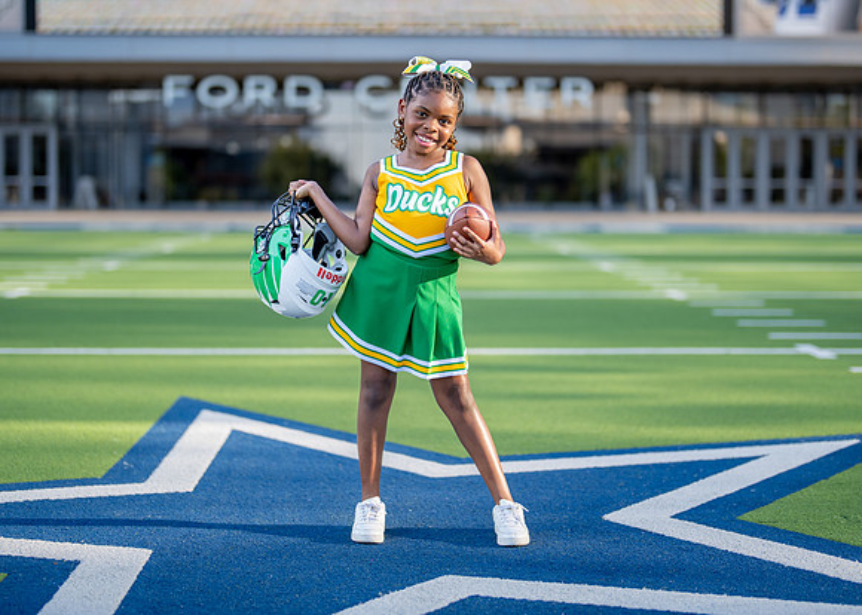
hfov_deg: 30.0
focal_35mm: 66
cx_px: 414
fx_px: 1609
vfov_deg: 21.6
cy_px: 271
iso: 100
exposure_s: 1/2000
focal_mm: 50
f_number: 1.2
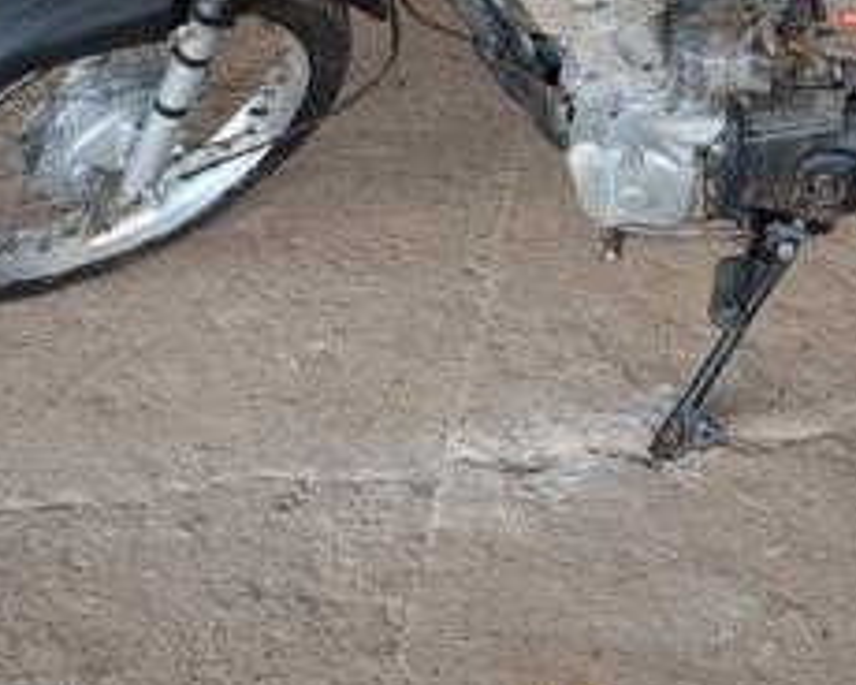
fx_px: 1723
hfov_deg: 26.8
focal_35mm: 68
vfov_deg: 21.5
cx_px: 796
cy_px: -34
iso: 100
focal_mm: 4.71
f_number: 1.7
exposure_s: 1/84.2
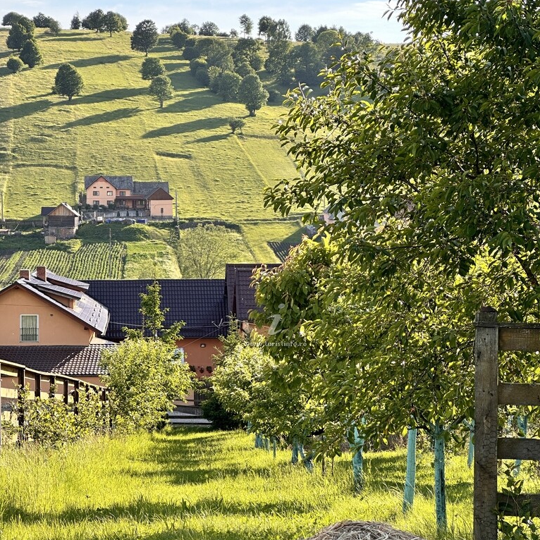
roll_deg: -1.0
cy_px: 319
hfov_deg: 19.1
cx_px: 270
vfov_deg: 19.1
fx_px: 1606
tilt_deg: -3.5
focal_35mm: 91
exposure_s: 1/288
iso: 32
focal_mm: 9
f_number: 2.8
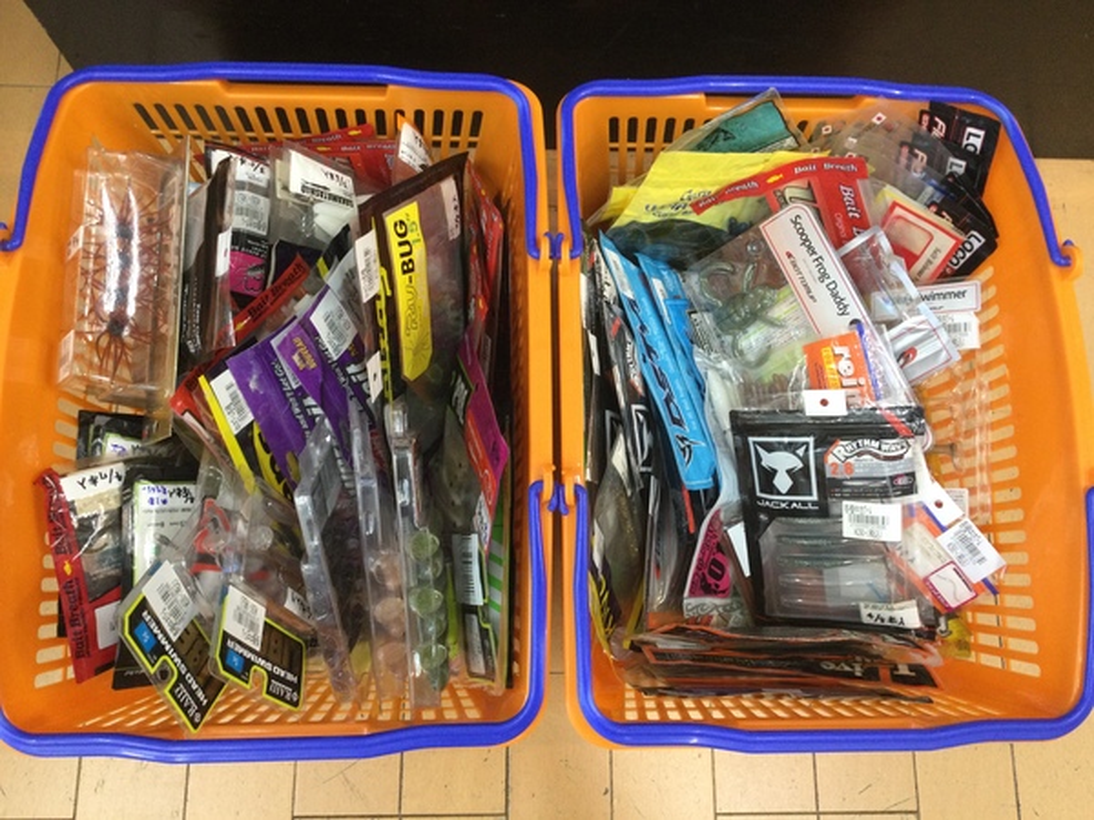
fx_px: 980
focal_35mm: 31
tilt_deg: -76.0
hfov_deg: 58.4
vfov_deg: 45.4
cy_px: 410
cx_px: 547
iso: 80
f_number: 2.4
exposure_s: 1/30
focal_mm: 3.3
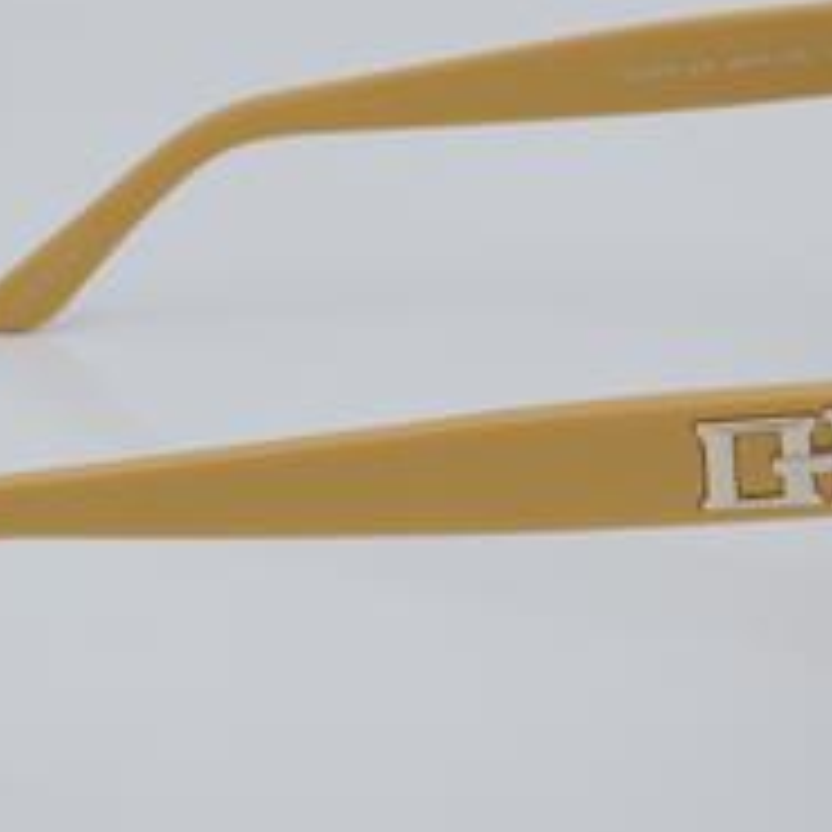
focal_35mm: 138
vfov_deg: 12.7
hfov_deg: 12.6
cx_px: 481
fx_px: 3753
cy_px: 423
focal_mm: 50
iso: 100
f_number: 32
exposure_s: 1/4
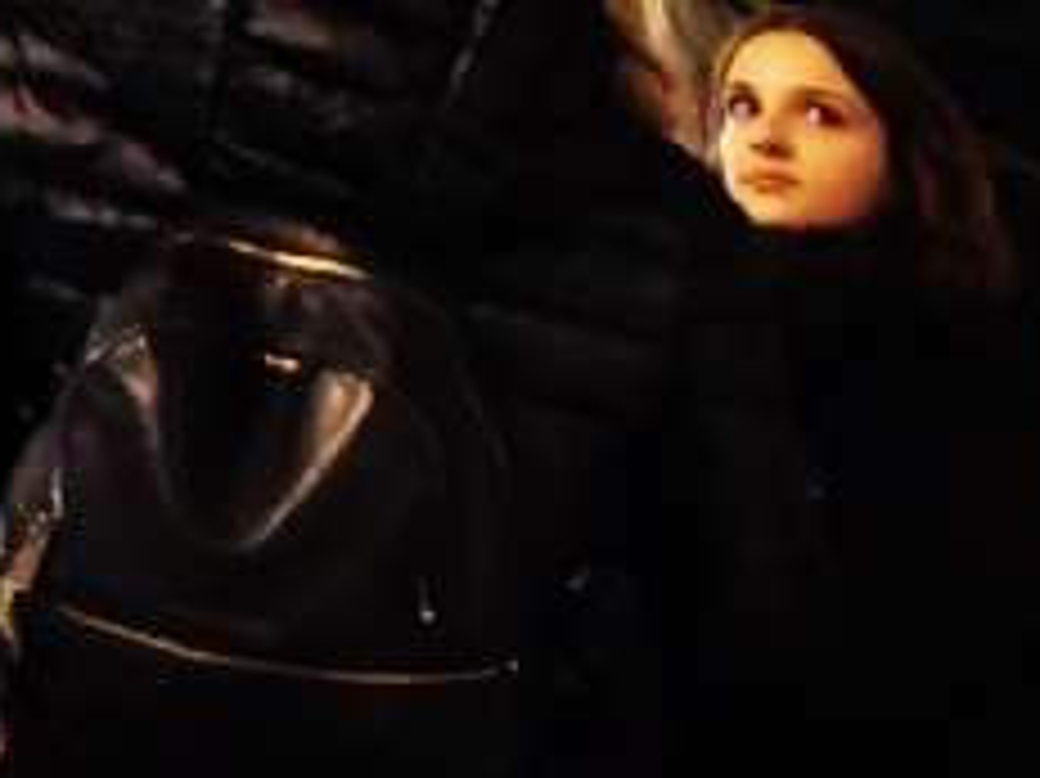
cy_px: 1493
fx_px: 3183
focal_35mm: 106
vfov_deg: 12.5
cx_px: 2679
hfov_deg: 12.8
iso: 500
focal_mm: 2.26
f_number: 2.2
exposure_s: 1/20
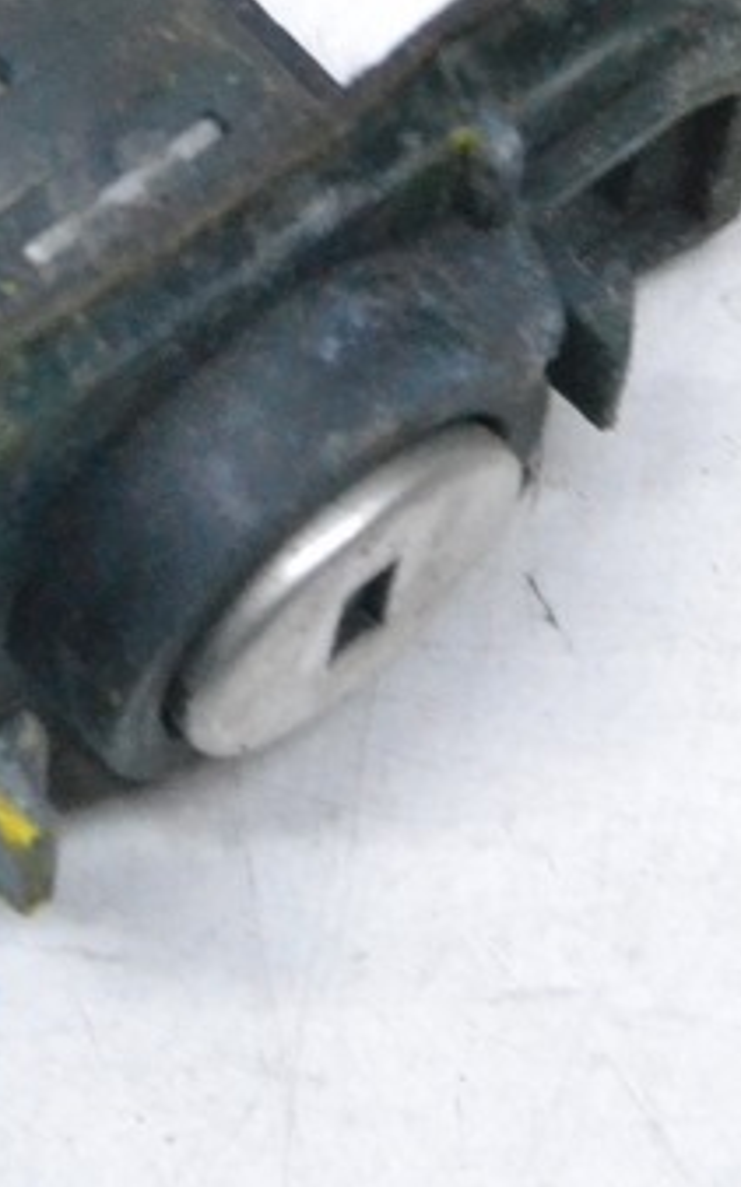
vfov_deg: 8.2
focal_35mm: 255
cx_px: 601
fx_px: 8232
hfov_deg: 5.2
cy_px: 342
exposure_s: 1/160
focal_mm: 55
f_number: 9
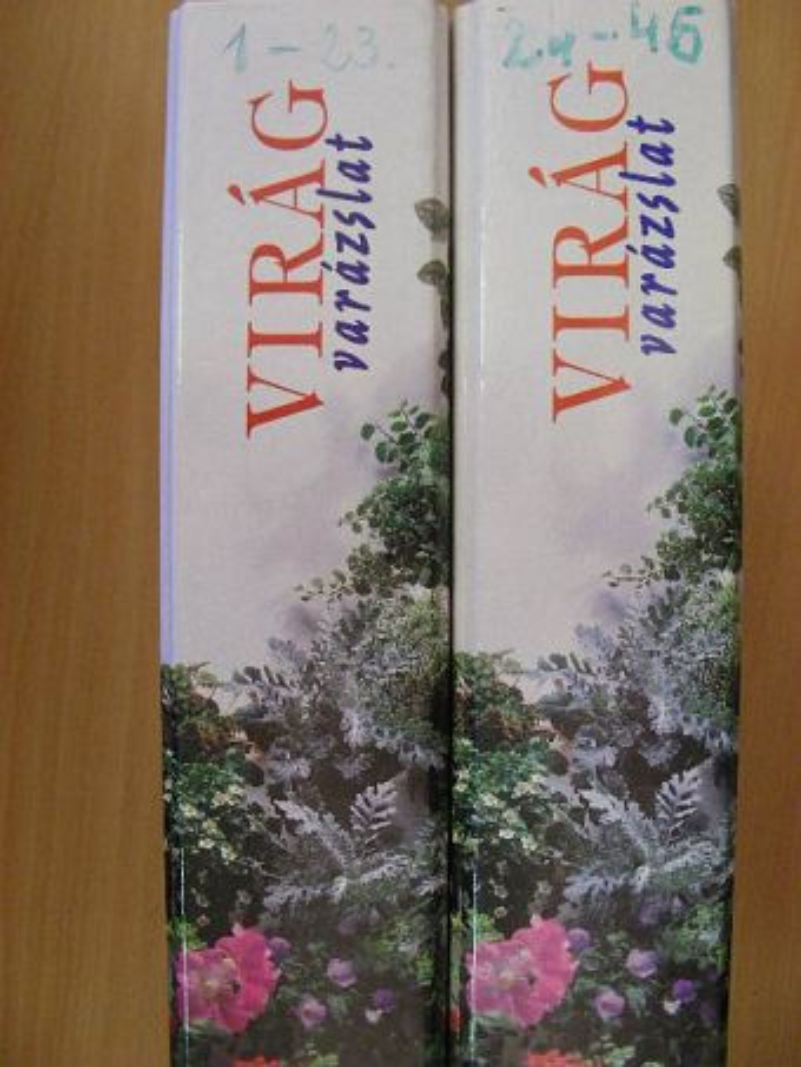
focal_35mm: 38
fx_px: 1172
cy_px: 534
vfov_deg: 49.0
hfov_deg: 37.7
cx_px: 400
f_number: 3.5
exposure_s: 1/29.2
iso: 200
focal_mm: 6.3
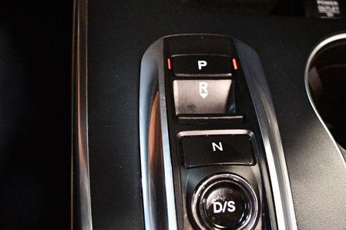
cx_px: 223
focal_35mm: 47
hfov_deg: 41.5
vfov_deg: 28.6
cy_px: 125
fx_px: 452
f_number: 4
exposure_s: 1/60
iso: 10000
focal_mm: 22
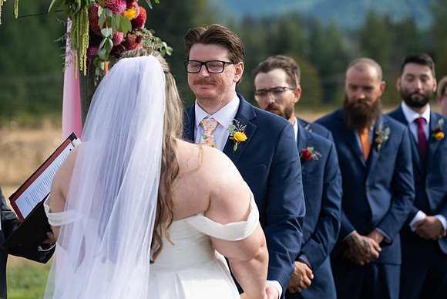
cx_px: 224
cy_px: 150
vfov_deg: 9.2
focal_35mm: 150
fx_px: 1863
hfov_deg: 13.7
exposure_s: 1/1250
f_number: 4.5
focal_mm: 150
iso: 400
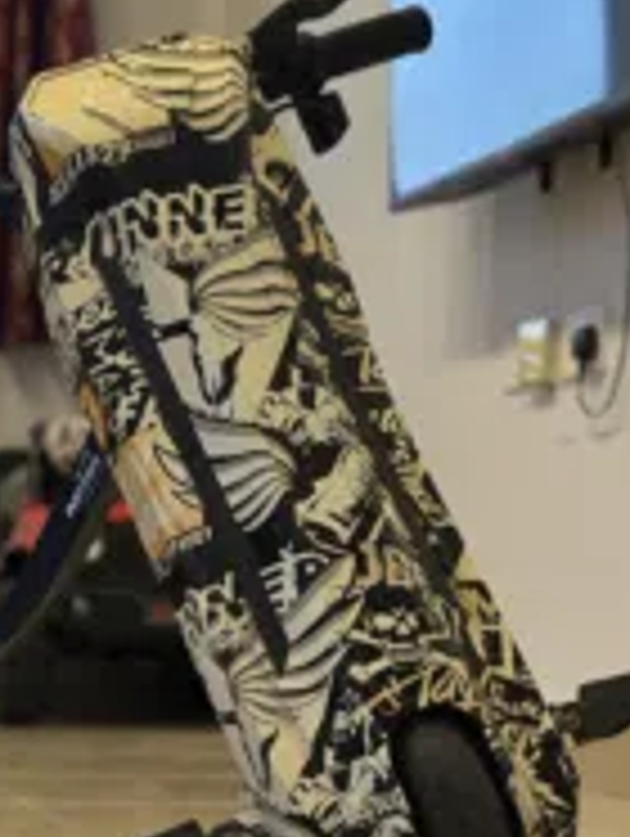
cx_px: 0
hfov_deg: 14.2
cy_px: 738
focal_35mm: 103
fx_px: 2494
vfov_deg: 18.8
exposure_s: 1/50
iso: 125
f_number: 1.78
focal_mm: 6.86
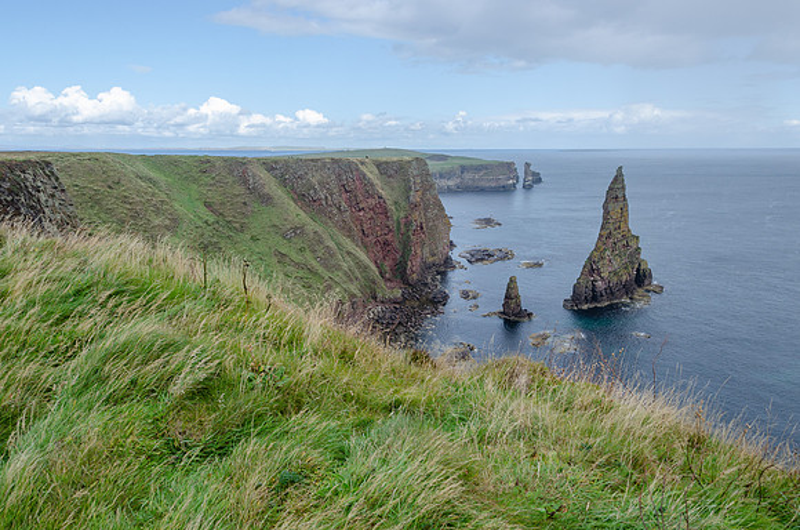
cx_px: 400
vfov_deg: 47.7
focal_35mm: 27
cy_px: 265
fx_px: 599
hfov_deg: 67.5
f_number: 8
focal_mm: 18
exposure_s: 1/160
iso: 160
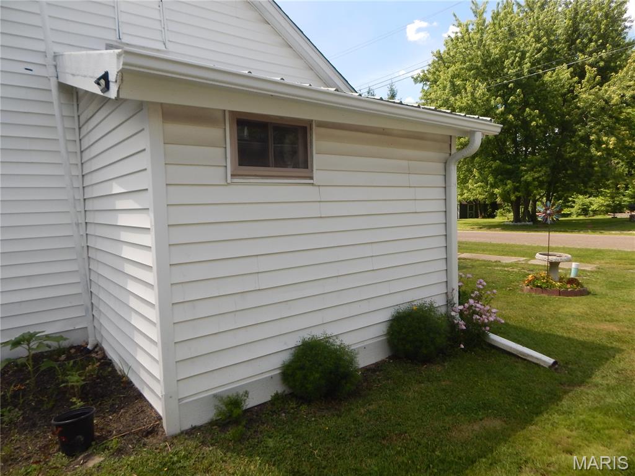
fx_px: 404
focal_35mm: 22
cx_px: 318
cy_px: 238
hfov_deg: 76.4
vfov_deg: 61.1
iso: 125
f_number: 3
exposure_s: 1/800
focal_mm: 4
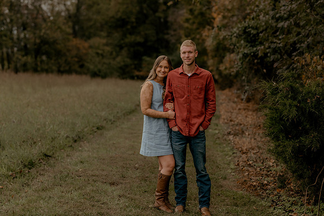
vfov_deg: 16.1
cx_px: 162
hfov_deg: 23.9
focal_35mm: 85
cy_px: 108
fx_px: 765
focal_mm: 85
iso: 125
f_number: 2.8
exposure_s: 1/640
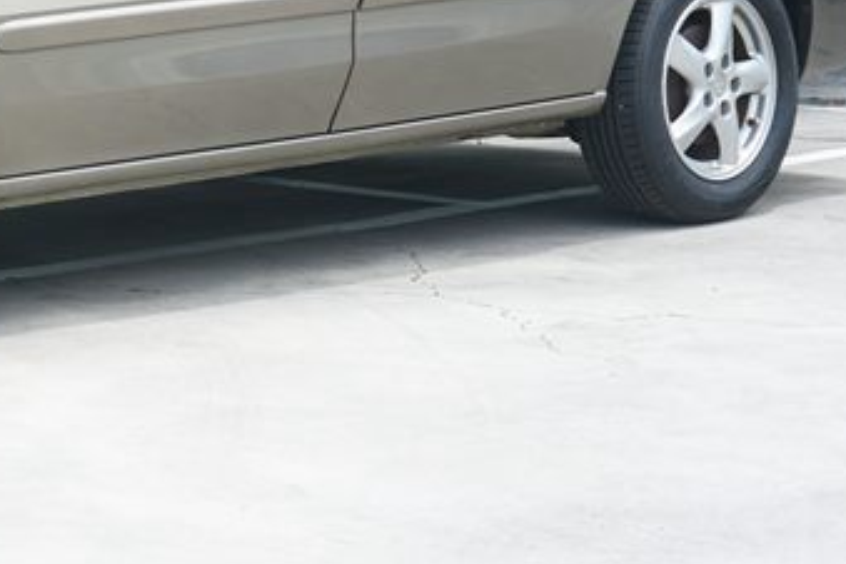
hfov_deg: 14.1
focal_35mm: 142
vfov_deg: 9.5
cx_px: -75
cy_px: -181
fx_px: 3337
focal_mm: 47
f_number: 7.1
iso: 100
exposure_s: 1/125
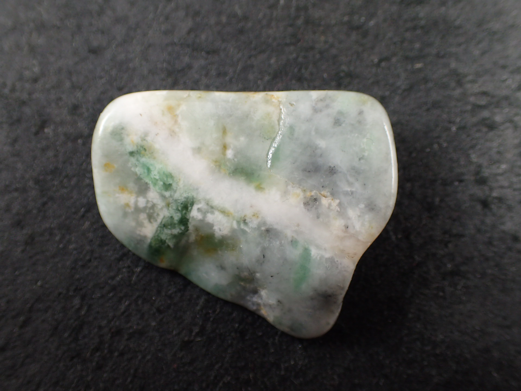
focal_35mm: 38
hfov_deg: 49.0
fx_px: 572
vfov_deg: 37.7
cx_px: 260
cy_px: 196
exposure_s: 1/160
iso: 250
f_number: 2.7
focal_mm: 6.86
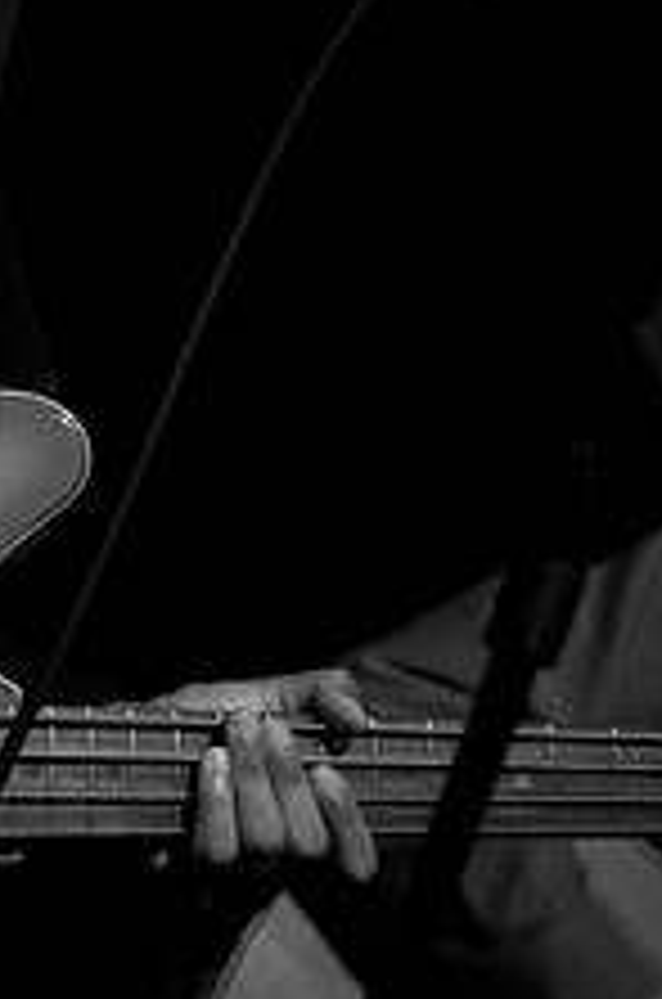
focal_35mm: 213
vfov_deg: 9.6
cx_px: 20
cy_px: 122
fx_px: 5902
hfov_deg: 6.4
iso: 800
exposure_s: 1/30
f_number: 2.8
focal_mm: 70
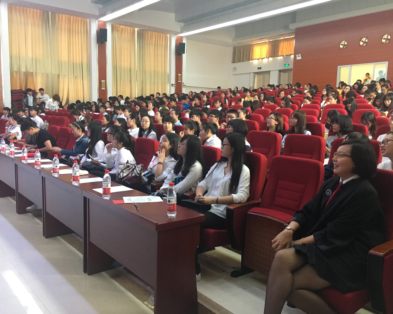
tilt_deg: -6.7
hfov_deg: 57.2
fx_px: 361
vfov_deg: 47.1
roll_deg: -0.9
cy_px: 161
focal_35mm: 31
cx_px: 205
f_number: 2.2
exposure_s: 1/25
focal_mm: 4.15
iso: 200
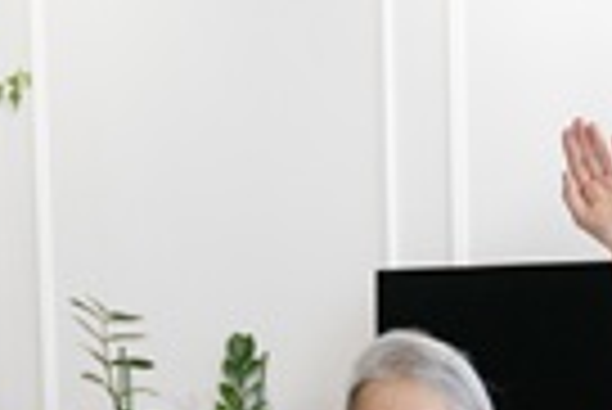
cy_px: 624
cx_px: 405
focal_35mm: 132
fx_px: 2246
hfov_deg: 15.5
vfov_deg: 10.1
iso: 640
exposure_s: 1/160
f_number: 2.8
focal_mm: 36
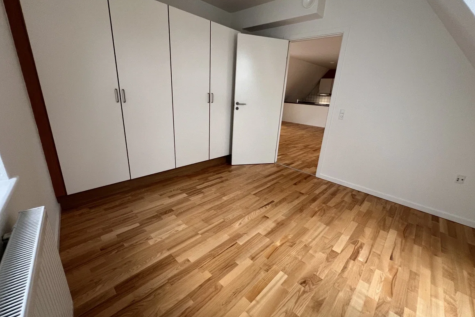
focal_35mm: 14
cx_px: 239
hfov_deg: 104.2
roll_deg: -3.9
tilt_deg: -18.3
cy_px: 160
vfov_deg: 81.2
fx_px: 185
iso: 250
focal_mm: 1.57
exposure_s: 1/99
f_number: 1.8
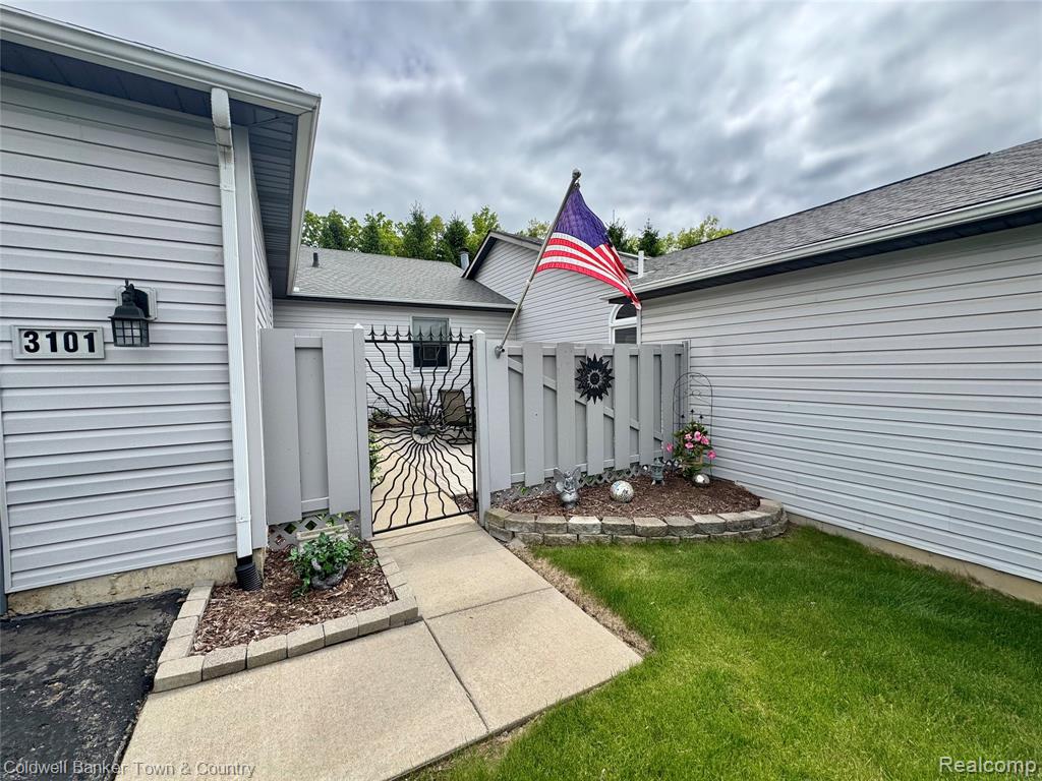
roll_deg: +0.1
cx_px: 521
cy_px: 390
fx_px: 421
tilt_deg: -1.9
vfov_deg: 85.7
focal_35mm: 14
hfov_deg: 102.1
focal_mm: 2.22
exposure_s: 1/1256
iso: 50
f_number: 2.2
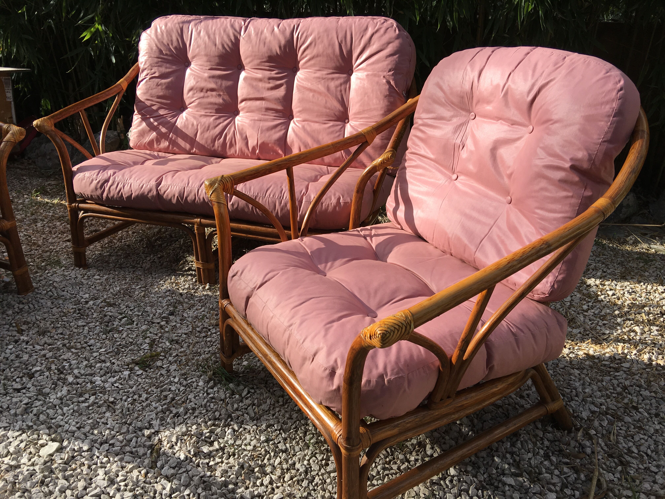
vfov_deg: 48.2
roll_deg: -3.1
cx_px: 332
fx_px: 557
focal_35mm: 29
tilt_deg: -21.5
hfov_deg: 61.7
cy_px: 250
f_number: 2.2
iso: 25
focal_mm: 4.15
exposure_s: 1/1040
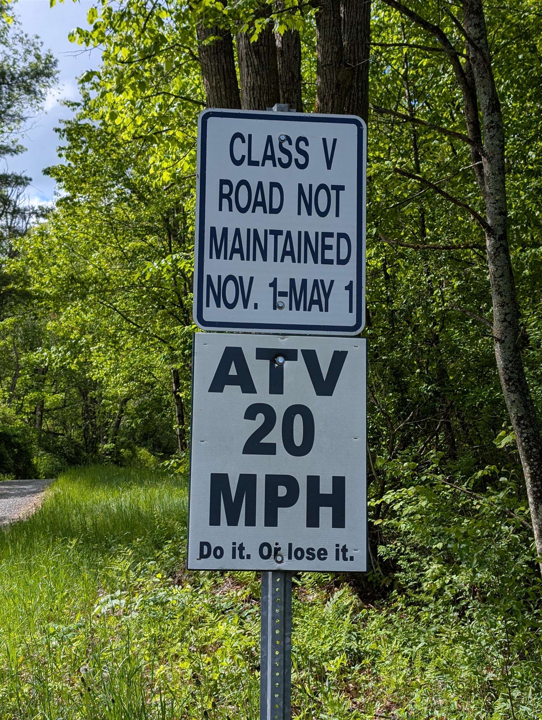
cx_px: 271
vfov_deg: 38.9
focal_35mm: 49
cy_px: 360
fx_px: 1021
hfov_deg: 29.7
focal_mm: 6.9
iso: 19
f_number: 1.68
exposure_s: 1/978
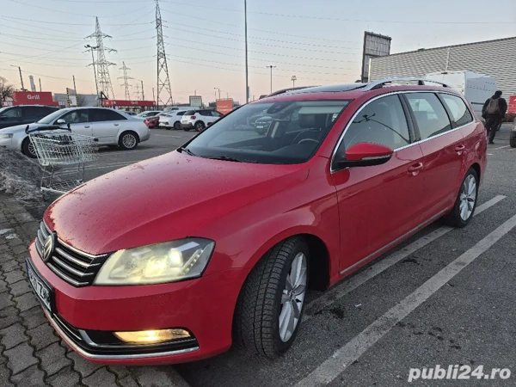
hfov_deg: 73.9
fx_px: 343
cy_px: 194
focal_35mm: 23
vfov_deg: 58.9
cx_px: 258
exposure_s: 1/66.2
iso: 32
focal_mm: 5.4
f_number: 1.8
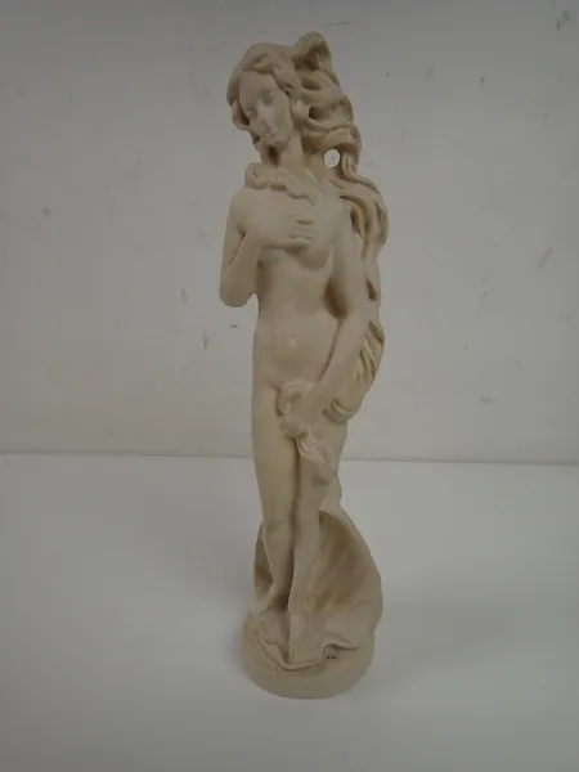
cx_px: 290
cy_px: 386
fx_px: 424
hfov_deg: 68.7
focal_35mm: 19
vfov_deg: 84.7
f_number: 2
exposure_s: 1/160
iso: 100
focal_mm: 3.33
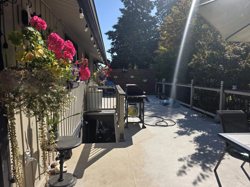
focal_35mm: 23
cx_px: 125
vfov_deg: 58.9
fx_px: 166
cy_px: 94
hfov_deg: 73.9
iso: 80
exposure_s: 1/5153
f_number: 1.7
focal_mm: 6.3
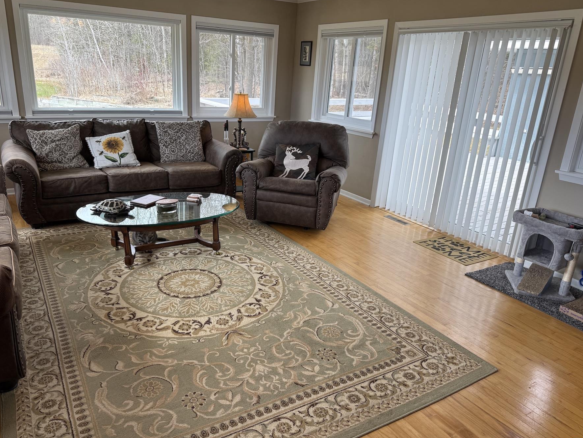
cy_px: 219
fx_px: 438
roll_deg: -2.5
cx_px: 269
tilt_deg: -19.1
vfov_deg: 53.1
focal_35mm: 26
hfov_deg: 67.2
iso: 80
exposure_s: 1/348
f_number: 1.78
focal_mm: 6.76
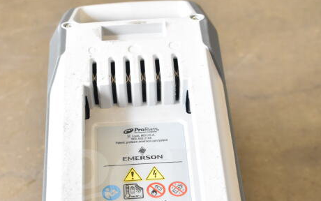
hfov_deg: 26.1
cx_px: 126
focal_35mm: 79
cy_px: 204
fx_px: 691
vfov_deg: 16.2
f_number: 5
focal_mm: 26
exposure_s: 1/100
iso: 1600
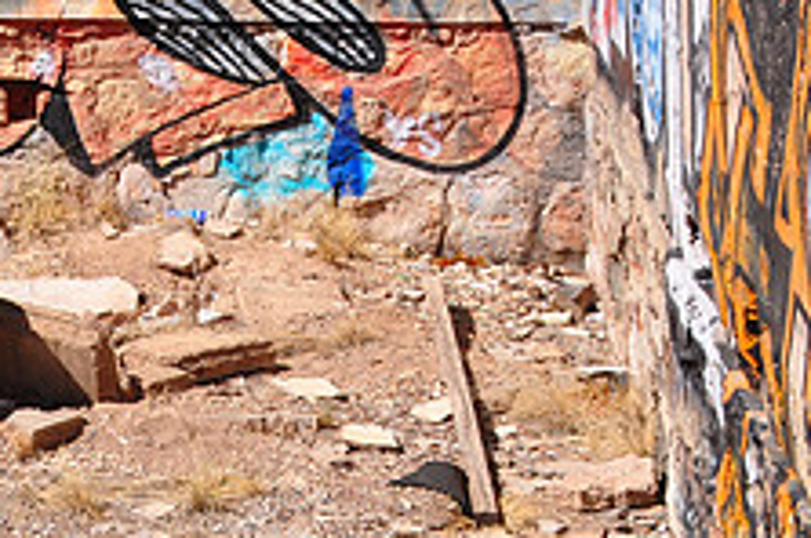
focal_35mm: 125
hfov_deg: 15.9
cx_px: -131
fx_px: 2812
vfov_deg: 10.8
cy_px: -49
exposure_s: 1/200
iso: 200
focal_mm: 32
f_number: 13
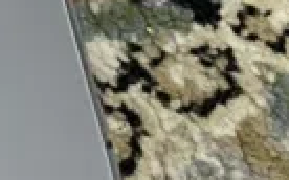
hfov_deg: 14.6
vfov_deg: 9.2
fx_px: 1007
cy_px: -243
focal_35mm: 128
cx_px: -209
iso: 250
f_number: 1.8
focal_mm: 4.25
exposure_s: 1/50
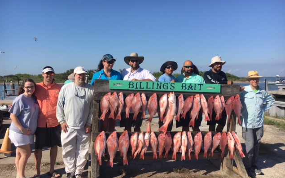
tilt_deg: -3.9
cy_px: 97
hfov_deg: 61.2
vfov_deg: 40.6
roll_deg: +0.3
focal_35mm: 31
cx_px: 142
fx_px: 241
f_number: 2.2
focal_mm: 4.15
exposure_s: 1/2198
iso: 25
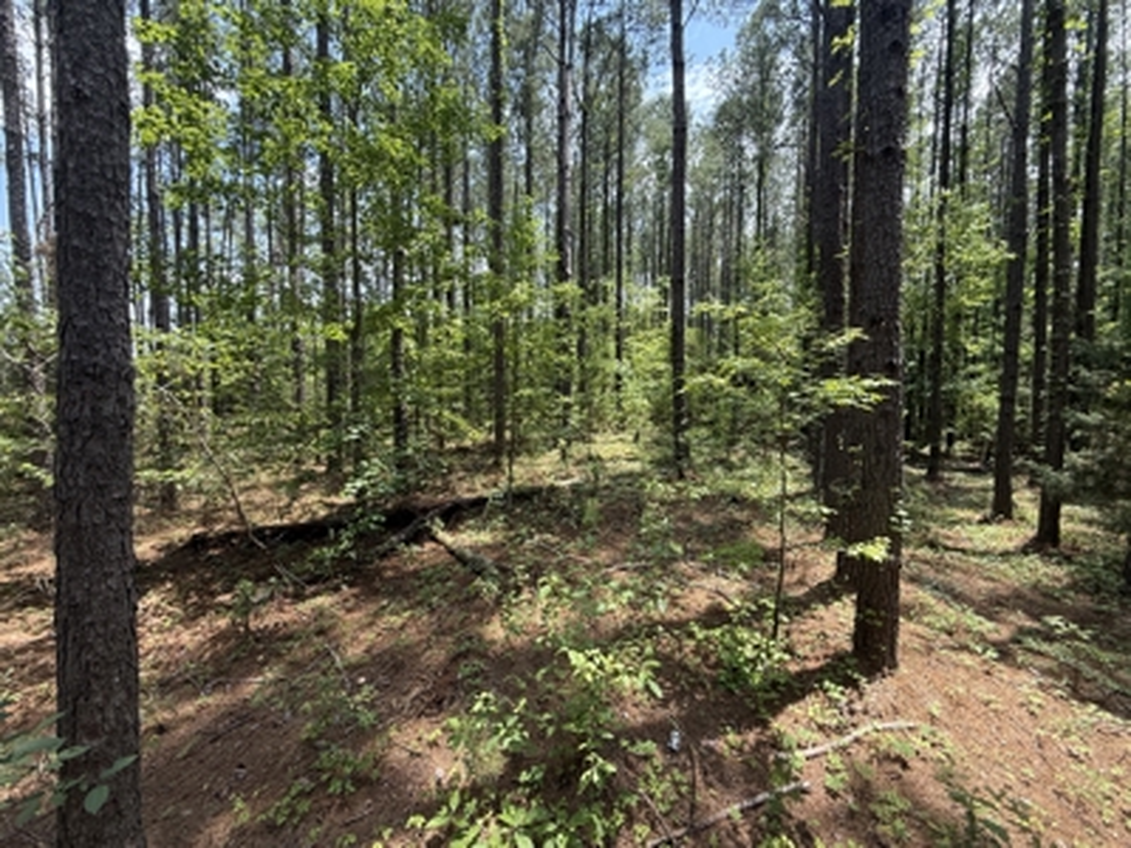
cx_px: 566
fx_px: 457
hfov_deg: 102.1
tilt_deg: -5.5
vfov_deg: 85.7
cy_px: 424
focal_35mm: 14
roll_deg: -0.4
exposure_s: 1/282
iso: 50
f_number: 2.2
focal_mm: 2.22
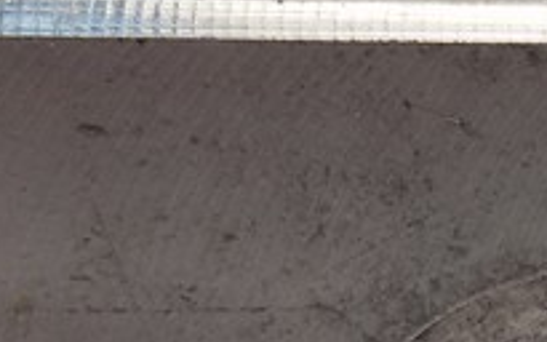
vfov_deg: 8.2
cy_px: 321
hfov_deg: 12.5
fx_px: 2385
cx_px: 806
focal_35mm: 160
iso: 50
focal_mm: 2.93
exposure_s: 1/60
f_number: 2.4
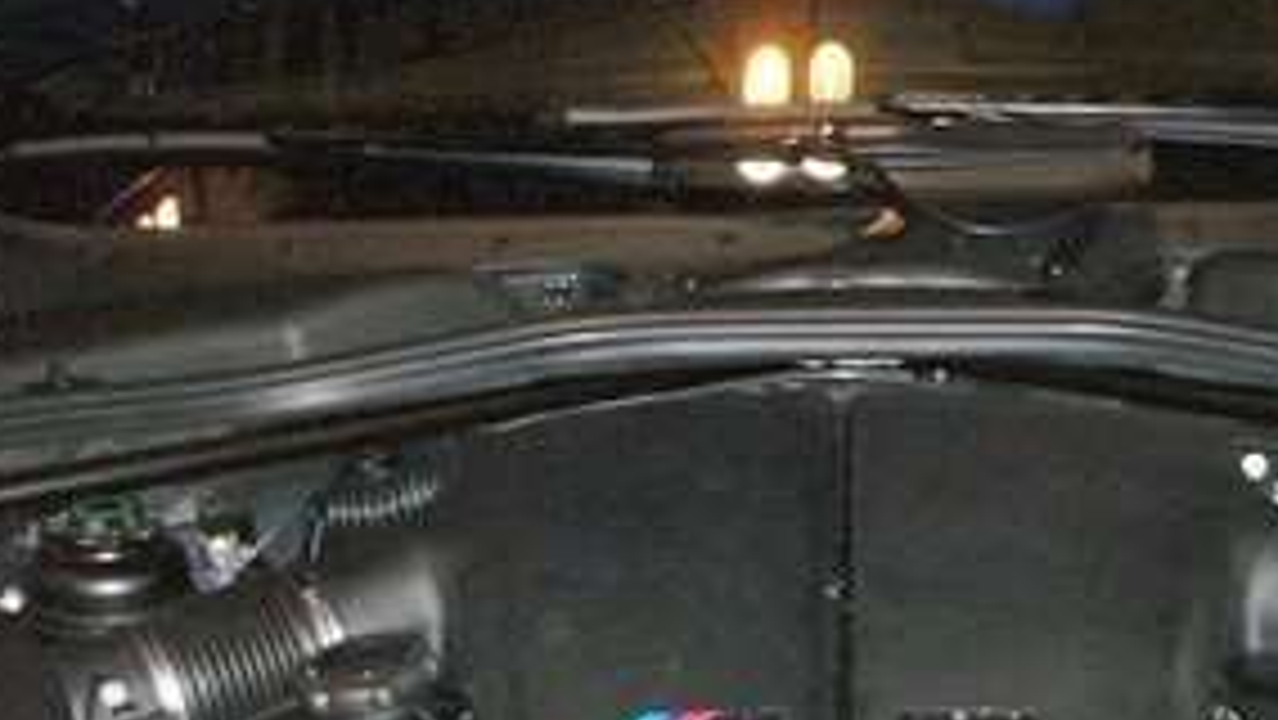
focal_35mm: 69
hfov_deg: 30.4
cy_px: 650
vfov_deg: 17.2
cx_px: 806
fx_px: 2339
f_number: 4.5
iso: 140
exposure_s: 1/60
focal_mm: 6
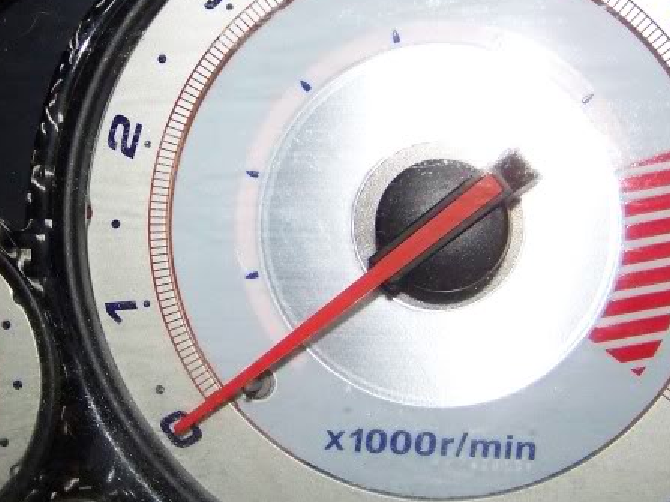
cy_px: 219
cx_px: 222
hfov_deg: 22.4
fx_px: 1683
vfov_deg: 17.0
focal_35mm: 87
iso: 200
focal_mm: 6.3
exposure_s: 1/30
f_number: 2.8
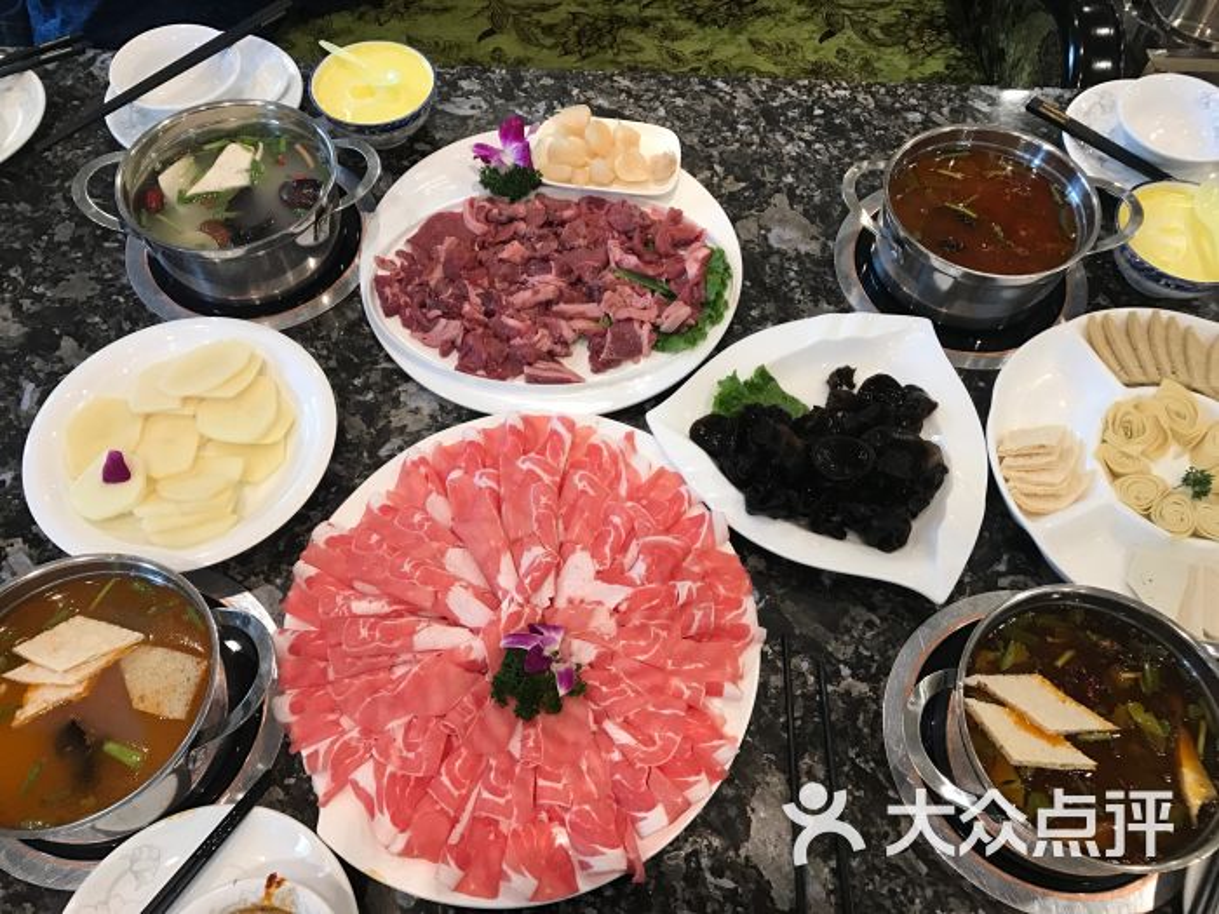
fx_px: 986
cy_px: 457
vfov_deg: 49.7
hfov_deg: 63.4
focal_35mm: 28
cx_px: 610
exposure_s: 1/25
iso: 32
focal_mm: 3.99
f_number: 1.8
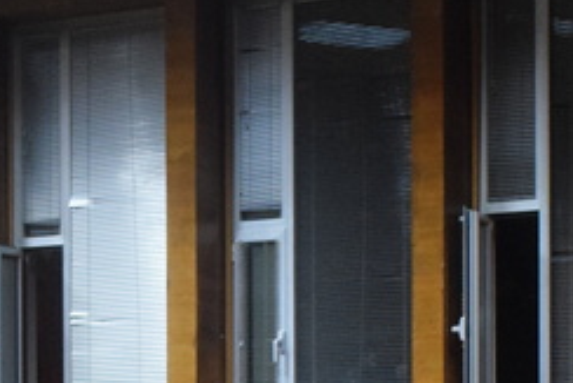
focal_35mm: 157
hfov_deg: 13.1
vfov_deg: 8.6
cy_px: 563
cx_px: 265
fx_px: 2502
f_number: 4
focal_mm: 25
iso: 3200
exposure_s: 1/60
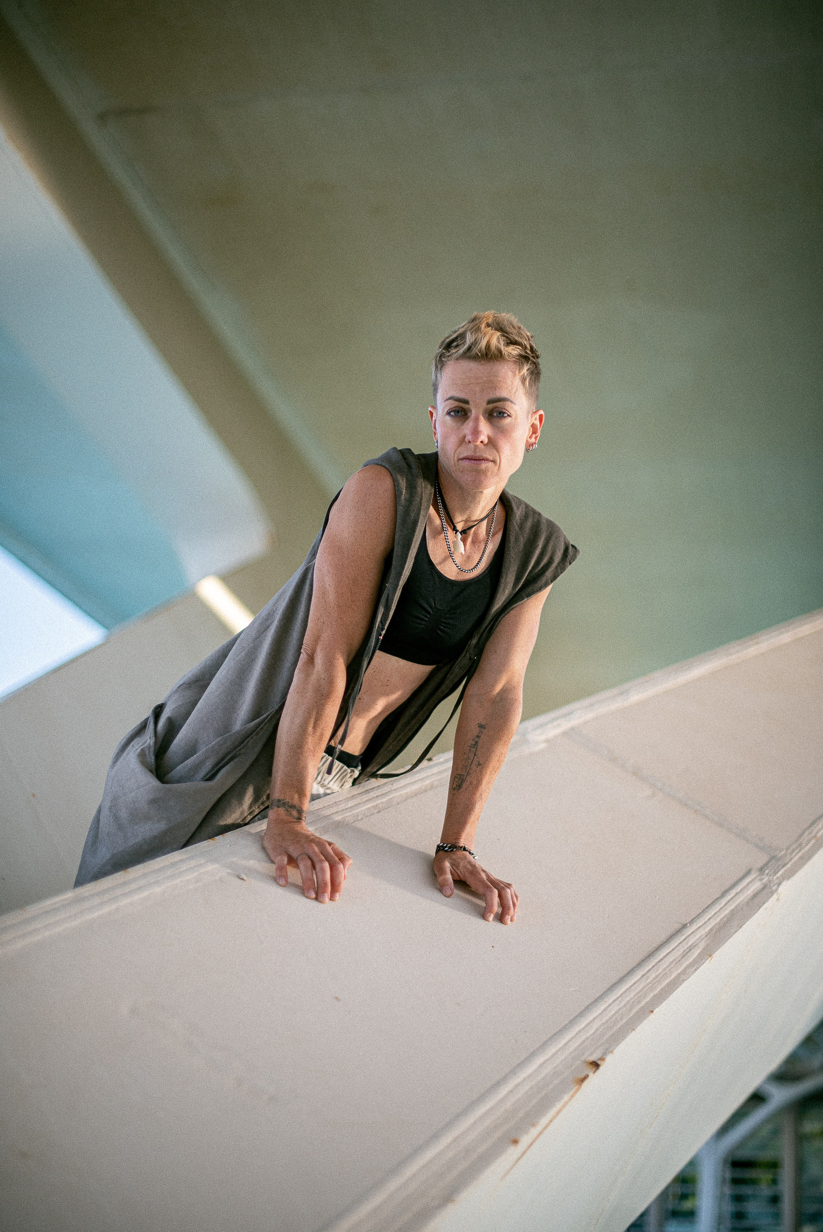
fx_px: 1713
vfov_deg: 39.6
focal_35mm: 50
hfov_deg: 27.0
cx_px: 412
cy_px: 616
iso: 250
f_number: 1.4
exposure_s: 1/1600
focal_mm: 50
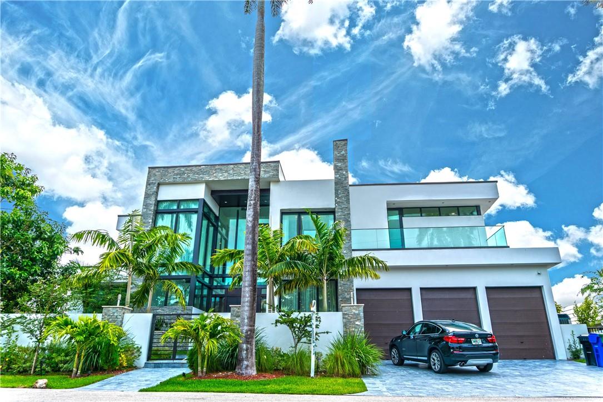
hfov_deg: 73.8
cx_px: 302
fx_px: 402
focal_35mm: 24
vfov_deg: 53.1
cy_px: 201
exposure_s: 1/100
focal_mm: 16
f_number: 5.6
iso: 100
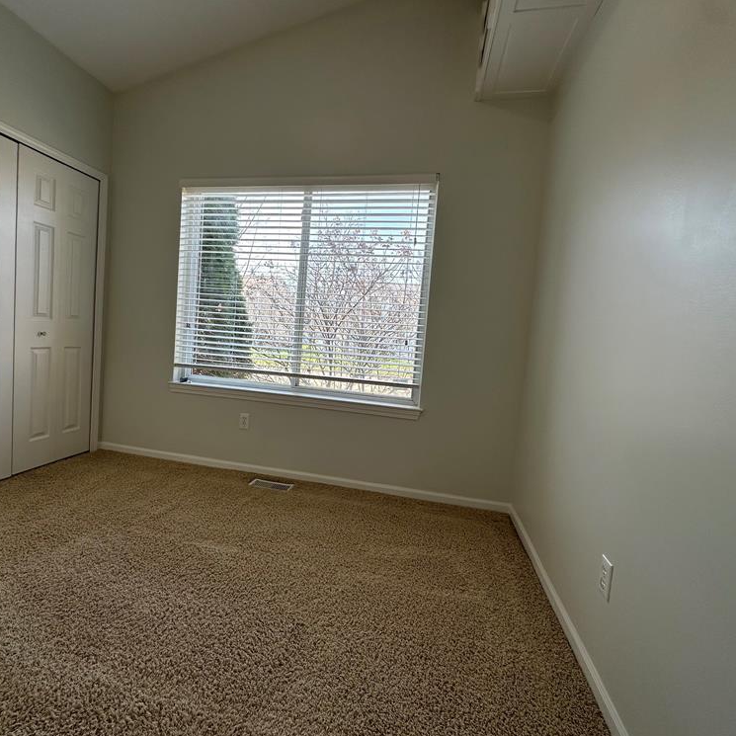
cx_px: 334
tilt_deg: -3.9
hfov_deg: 83.7
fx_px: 409
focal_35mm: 17
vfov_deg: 84.0
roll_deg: -4.2
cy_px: 363
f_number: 2.2
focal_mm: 2.22
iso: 40
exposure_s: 1/172
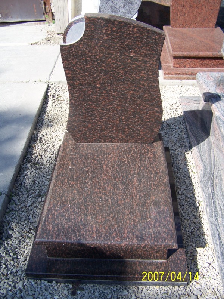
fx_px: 328
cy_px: 150
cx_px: 112
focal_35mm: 38
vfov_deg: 49.0
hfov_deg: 37.7
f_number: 2.8
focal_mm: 6.3
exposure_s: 1/640
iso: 80
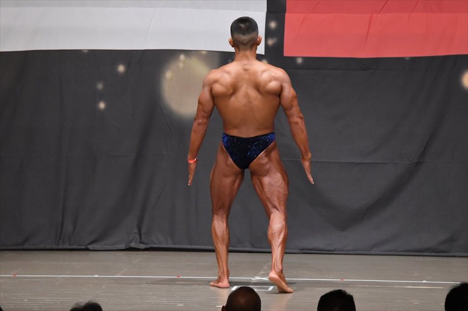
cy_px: 156
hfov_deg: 9.2
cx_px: 234
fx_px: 2924
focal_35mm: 225
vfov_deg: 6.1
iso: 6400
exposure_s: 1/400
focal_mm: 150
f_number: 5.6
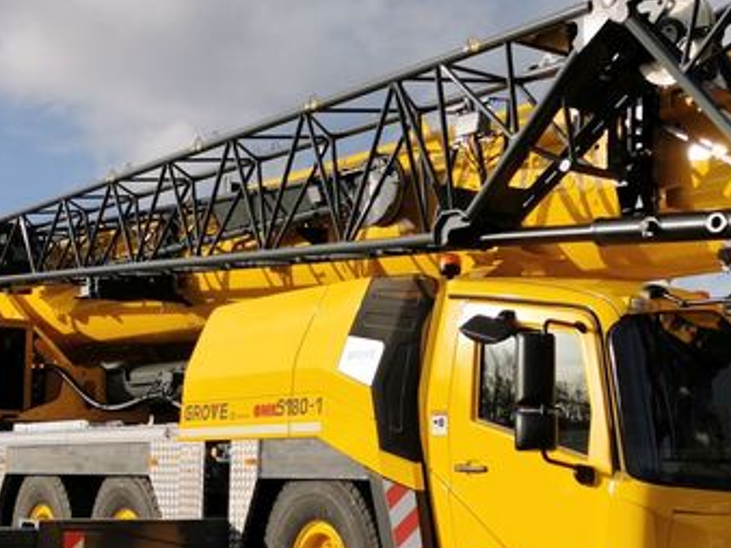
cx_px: 417
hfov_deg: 30.2
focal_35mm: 64
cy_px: 360
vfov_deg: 22.8
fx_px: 1351
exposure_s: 1/3891
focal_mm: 5.58
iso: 50
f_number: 1.8
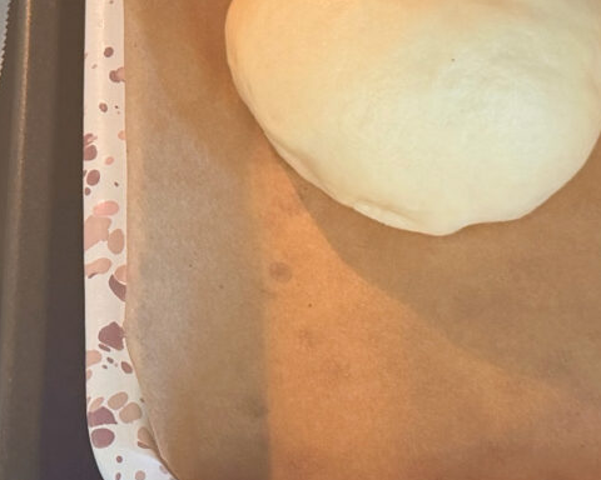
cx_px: 118
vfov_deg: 12.1
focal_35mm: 125
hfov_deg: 15.3
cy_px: -101
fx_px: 2223
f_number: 1.78
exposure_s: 1/60
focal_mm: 6.76
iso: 125
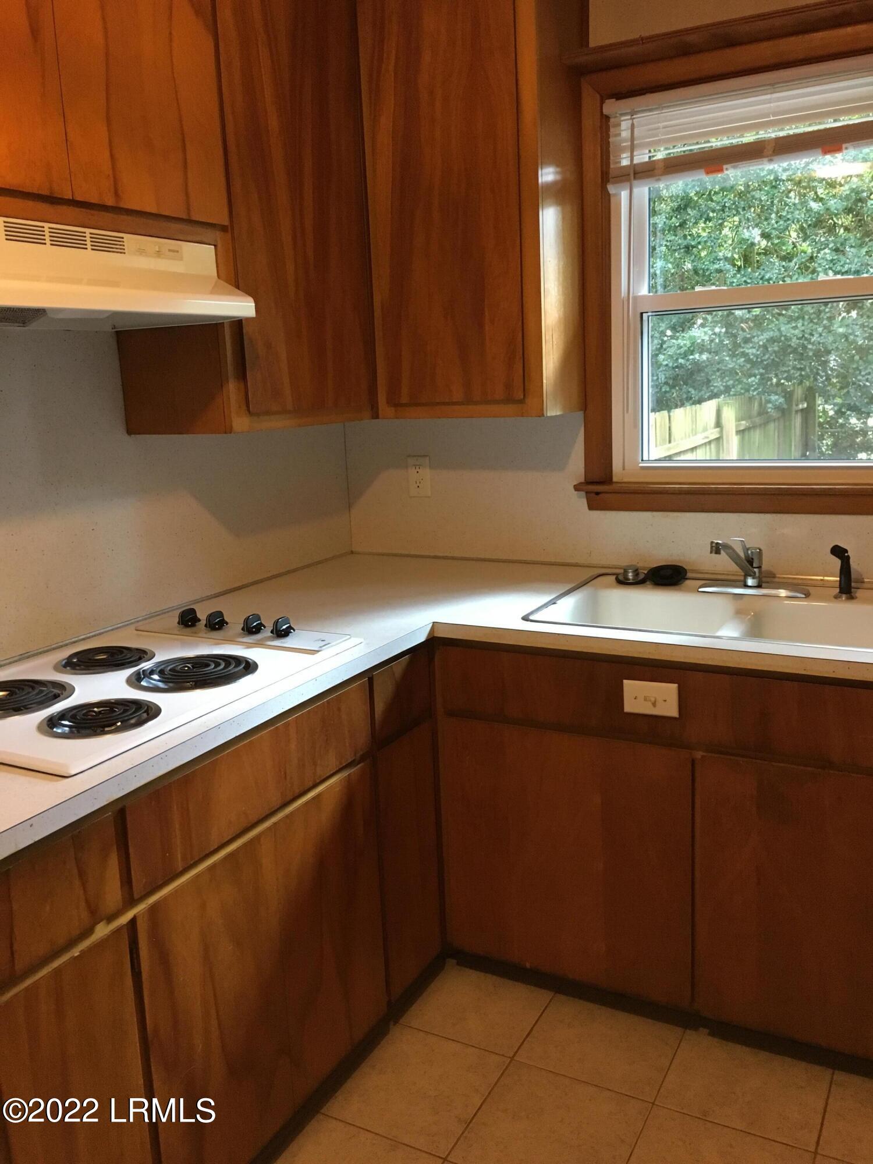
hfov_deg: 48.2
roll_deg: +1.8
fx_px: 975
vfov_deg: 61.7
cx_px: 436
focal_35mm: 29
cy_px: 582
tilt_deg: -10.8
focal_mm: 4.15
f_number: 2.2
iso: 200
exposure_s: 1/30
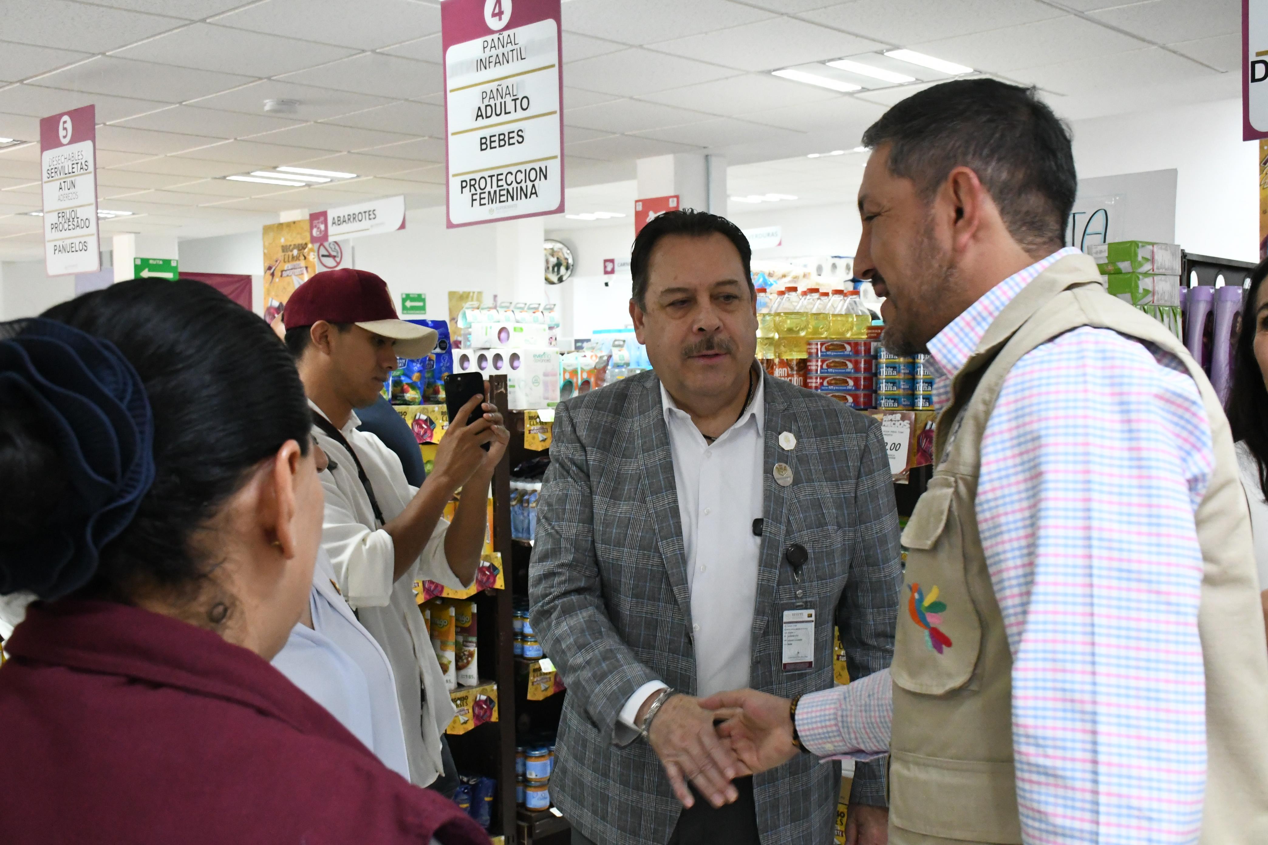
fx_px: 1374
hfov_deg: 49.6
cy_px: 422
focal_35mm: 39
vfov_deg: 34.2
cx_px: 634
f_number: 7.1
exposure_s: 1/100
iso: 8000
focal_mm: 26
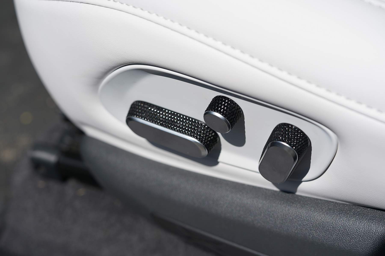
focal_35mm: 90
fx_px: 962
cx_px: 192
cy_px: 128
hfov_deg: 22.6
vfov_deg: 15.2
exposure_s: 1/500
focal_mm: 90
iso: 100
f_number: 5.6
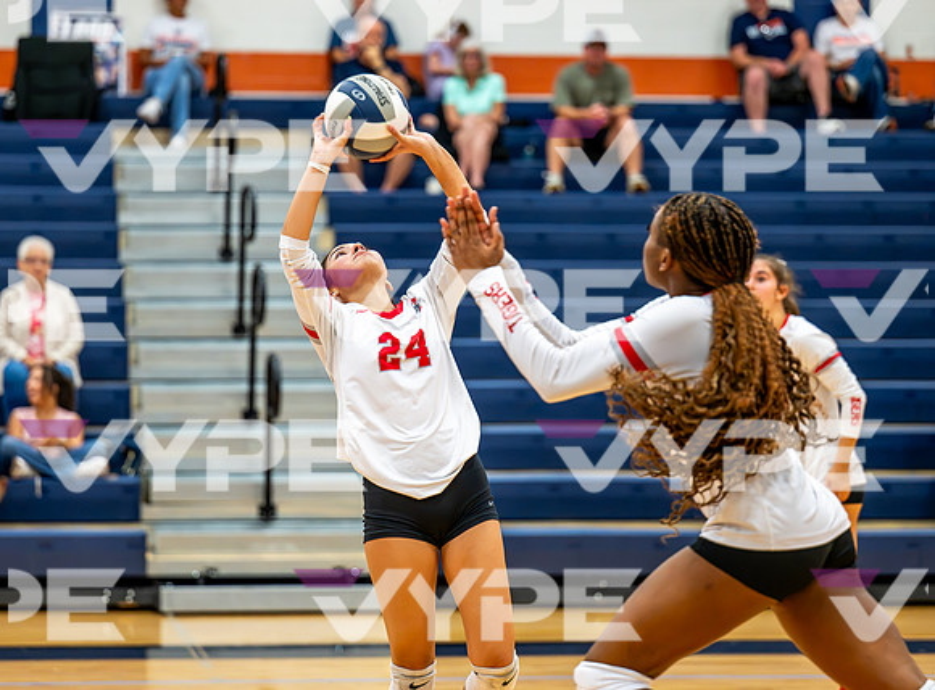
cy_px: 324
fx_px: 3609
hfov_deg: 14.8
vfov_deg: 10.9
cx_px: 424
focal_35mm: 134
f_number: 2.8
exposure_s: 1/800
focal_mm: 115
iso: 3600
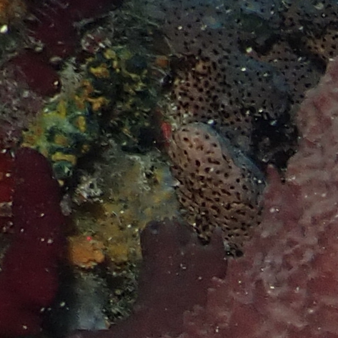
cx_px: 1198
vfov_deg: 8.3
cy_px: 918
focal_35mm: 187
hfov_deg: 7.5
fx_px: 2066
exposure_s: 1/30
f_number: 8
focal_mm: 4.5
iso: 100
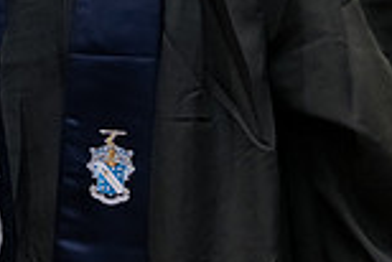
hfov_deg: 11.1
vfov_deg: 7.5
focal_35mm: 181
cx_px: -84
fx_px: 1973
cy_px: -47
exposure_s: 1/160
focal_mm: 48
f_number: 5.6
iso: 2500
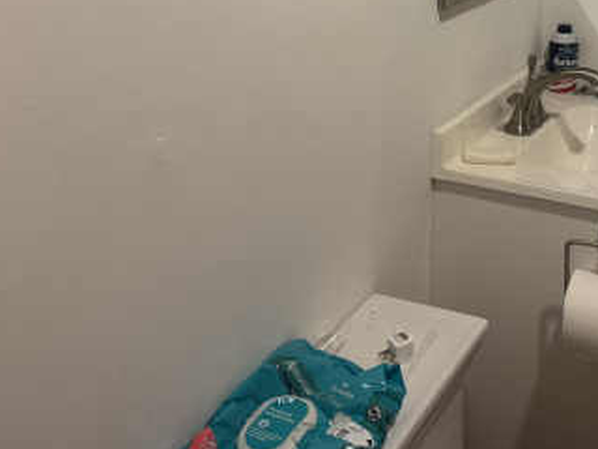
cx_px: 421
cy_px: 9
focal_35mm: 50
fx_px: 864
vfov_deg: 27.6
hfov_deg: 37.6
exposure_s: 1/60
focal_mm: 6.76
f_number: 1.78
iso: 200
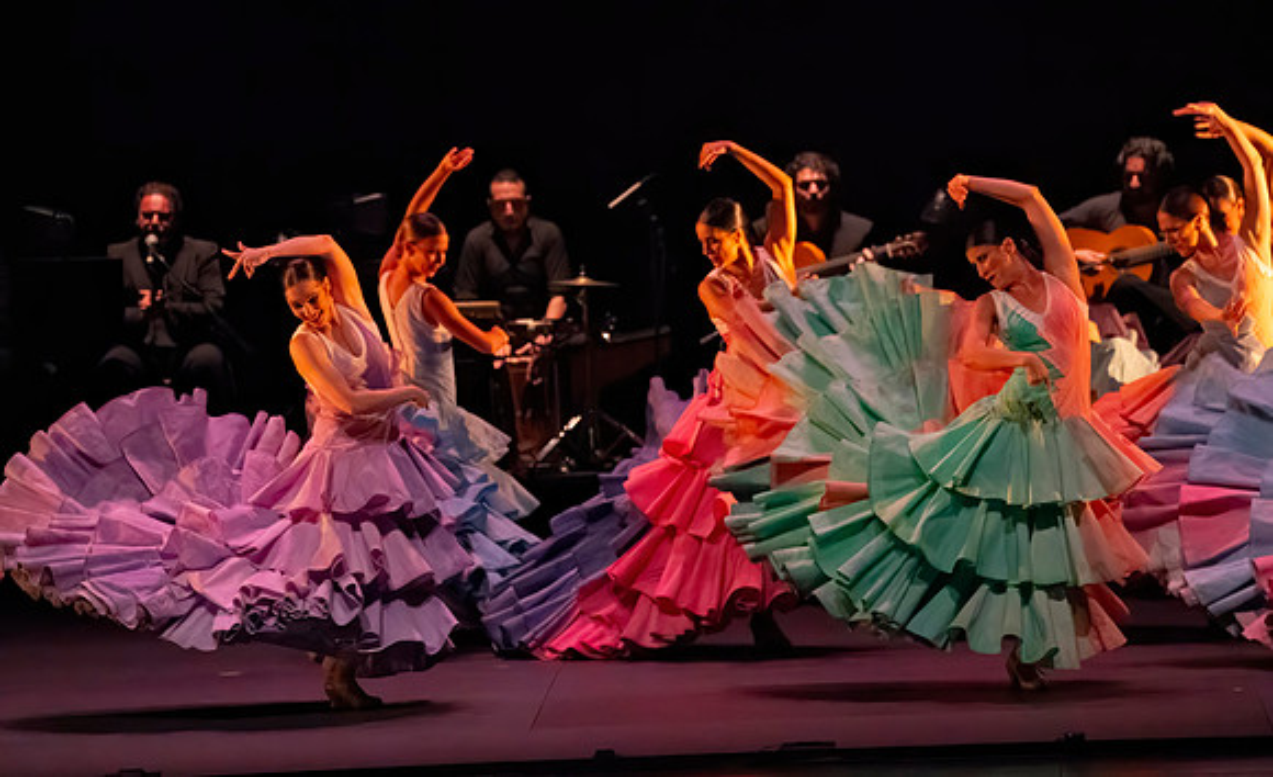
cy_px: 424
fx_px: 9971
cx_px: 636
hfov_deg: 7.3
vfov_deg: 4.5
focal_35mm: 289
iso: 20000
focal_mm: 282
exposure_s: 1/400
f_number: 6.3
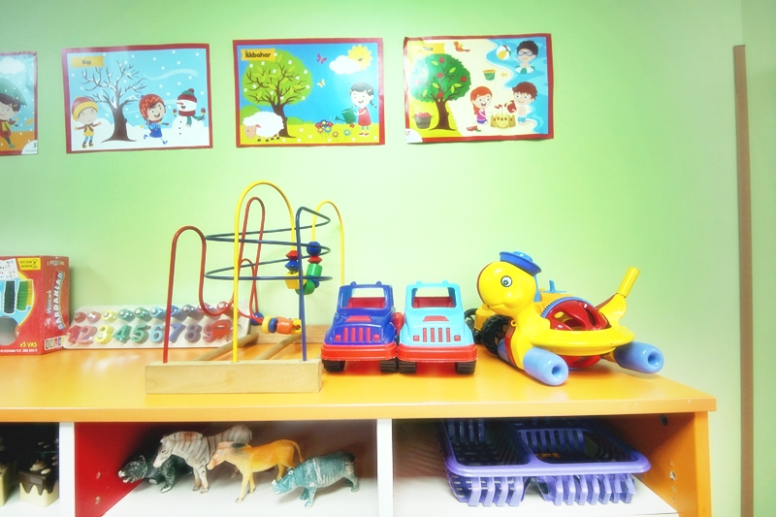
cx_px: 388
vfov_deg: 73.7
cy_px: 258
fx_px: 345
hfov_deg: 96.7
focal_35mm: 16
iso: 3200
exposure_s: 1/125
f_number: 5
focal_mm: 16
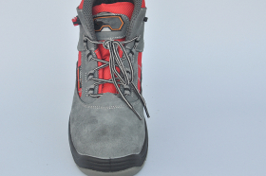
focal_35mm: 60
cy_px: 66
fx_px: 443
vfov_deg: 22.5
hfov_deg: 33.3
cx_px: 108
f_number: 7.1
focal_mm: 28
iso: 200
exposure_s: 1/125
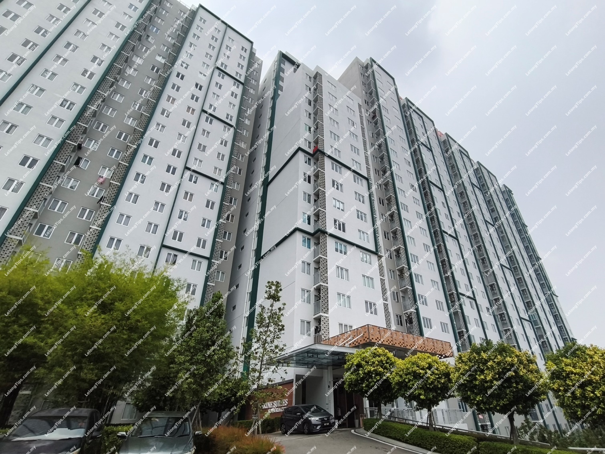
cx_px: 302
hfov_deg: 98.2
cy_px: 227
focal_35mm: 15
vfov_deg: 81.8
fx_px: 262
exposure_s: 1/3814
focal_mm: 1.67
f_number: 2.2
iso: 50
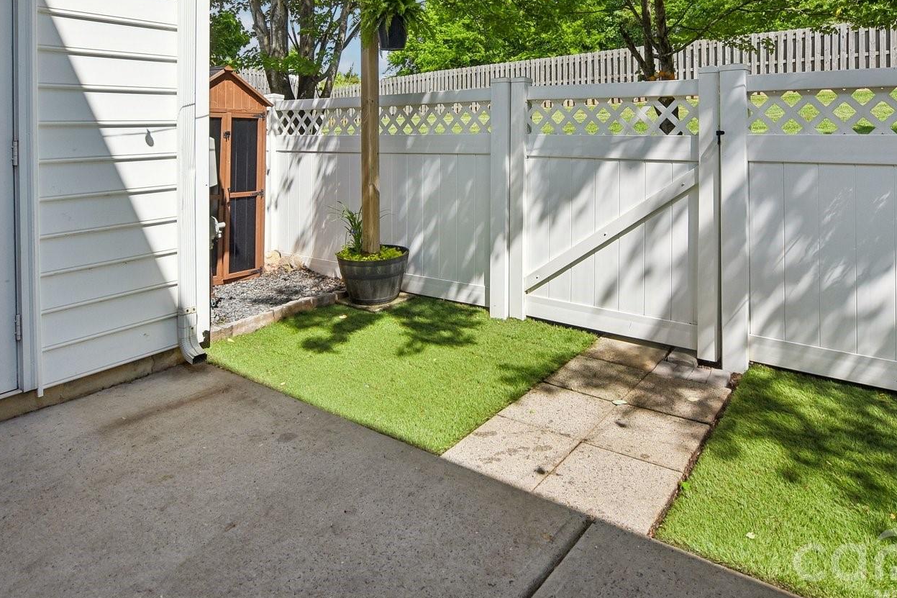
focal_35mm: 23
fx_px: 573
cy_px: 126
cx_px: 490
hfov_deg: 75.9
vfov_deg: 51.9
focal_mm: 14
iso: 200
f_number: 8
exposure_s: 1/800
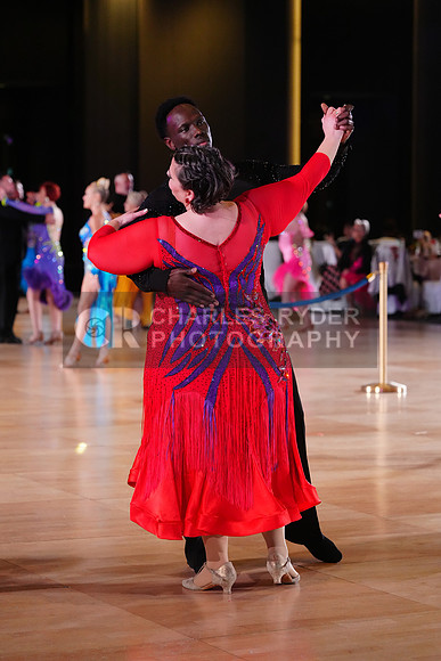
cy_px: 330
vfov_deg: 20.4
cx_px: 220
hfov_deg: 13.7
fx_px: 1836
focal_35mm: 100
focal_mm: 100
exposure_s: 1/400
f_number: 4
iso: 3200
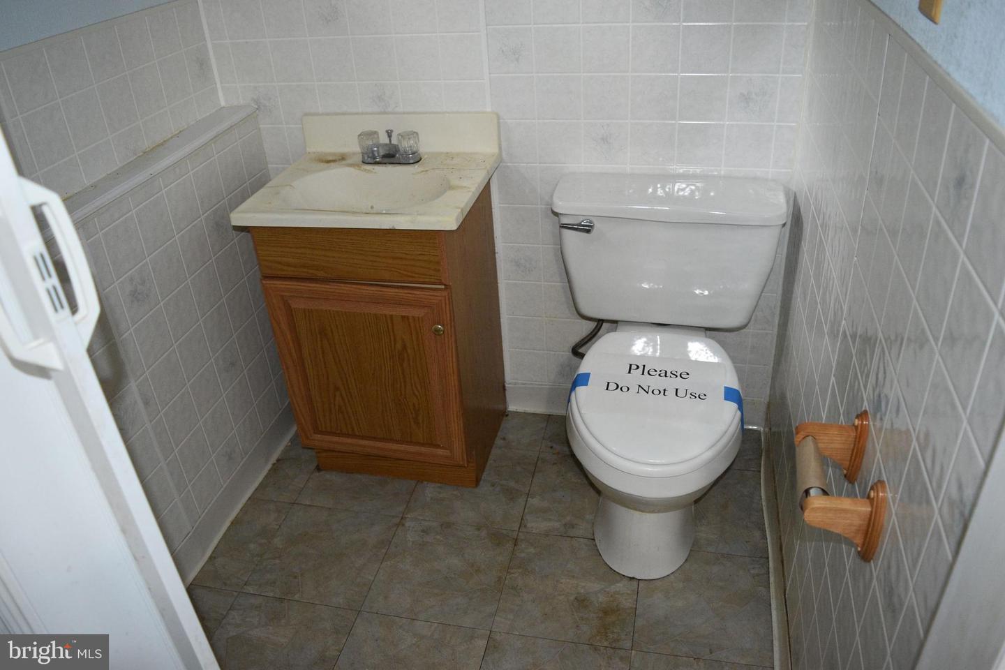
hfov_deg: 67.4
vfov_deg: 47.9
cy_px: 335
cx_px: 502
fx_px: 754
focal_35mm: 27
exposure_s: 1/60
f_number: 3.5
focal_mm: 18
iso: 1250
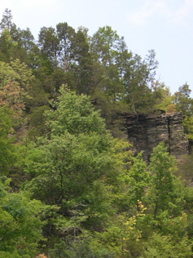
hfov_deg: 8.9
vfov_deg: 11.9
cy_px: 182
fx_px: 1234
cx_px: 31
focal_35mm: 166
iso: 100
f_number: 4.1
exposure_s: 1/256
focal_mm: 17.4
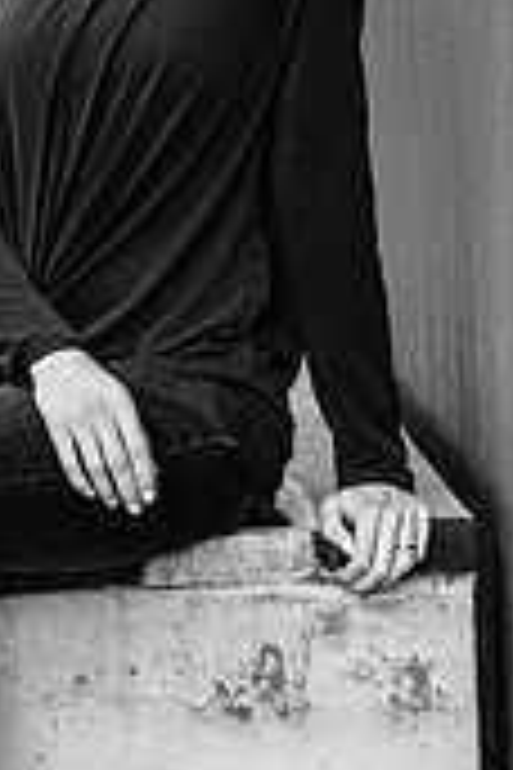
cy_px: 248
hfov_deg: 6.1
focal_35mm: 224
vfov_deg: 9.2
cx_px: 122
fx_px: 4788
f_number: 3.2
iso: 200
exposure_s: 1/200
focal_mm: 85
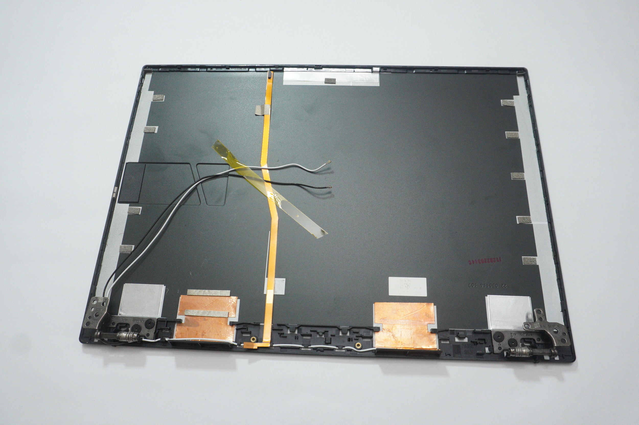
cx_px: 320
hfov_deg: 73.8
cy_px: 212
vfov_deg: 53.0
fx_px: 426
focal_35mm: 24
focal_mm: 16
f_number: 5.6
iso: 1600
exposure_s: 1/30
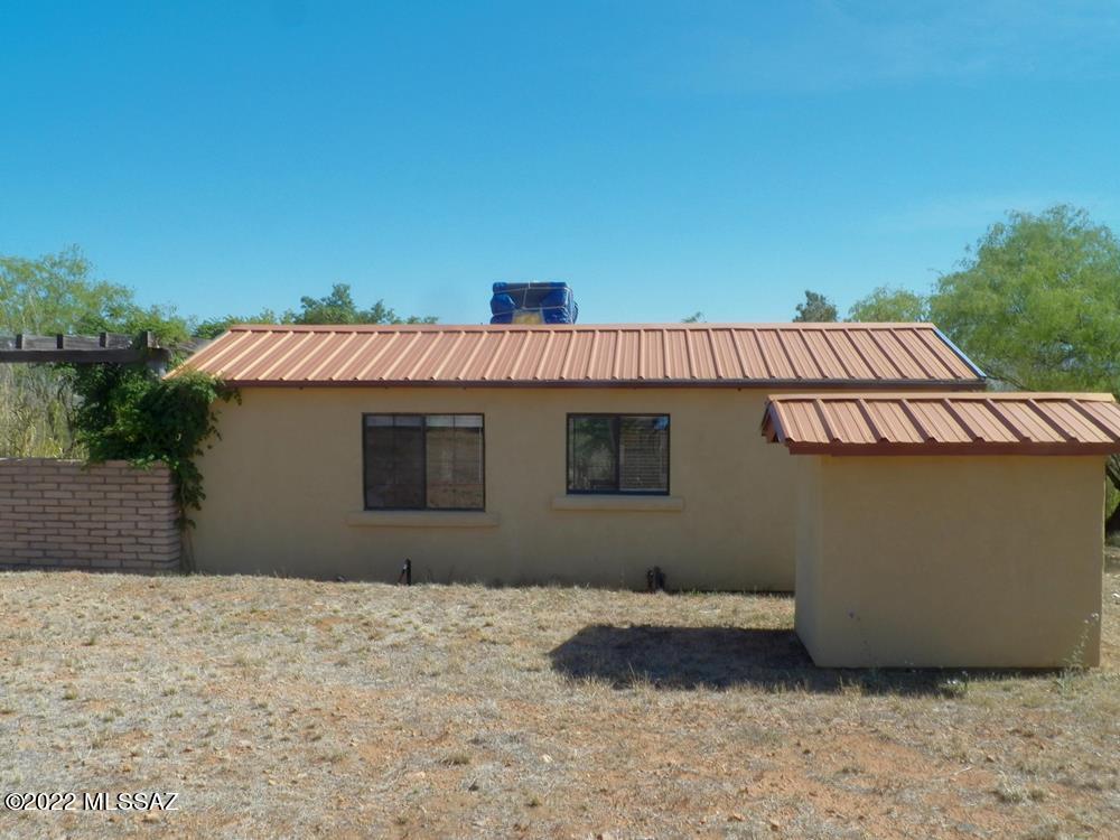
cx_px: 560
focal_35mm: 31
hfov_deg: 58.4
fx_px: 1003
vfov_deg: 45.4
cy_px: 420
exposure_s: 1/1250
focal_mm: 5.5
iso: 125
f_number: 8
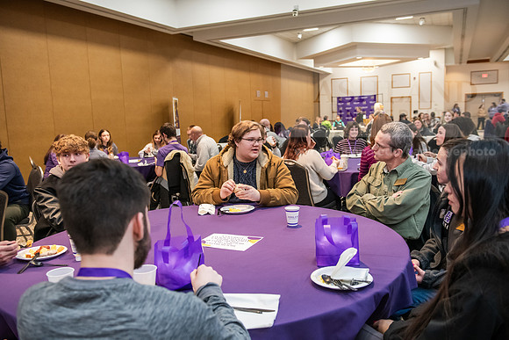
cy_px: 170
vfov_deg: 41.1
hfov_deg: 58.7
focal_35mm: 32
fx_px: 453
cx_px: 254
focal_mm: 32
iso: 2500
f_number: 3.5
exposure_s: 1/125
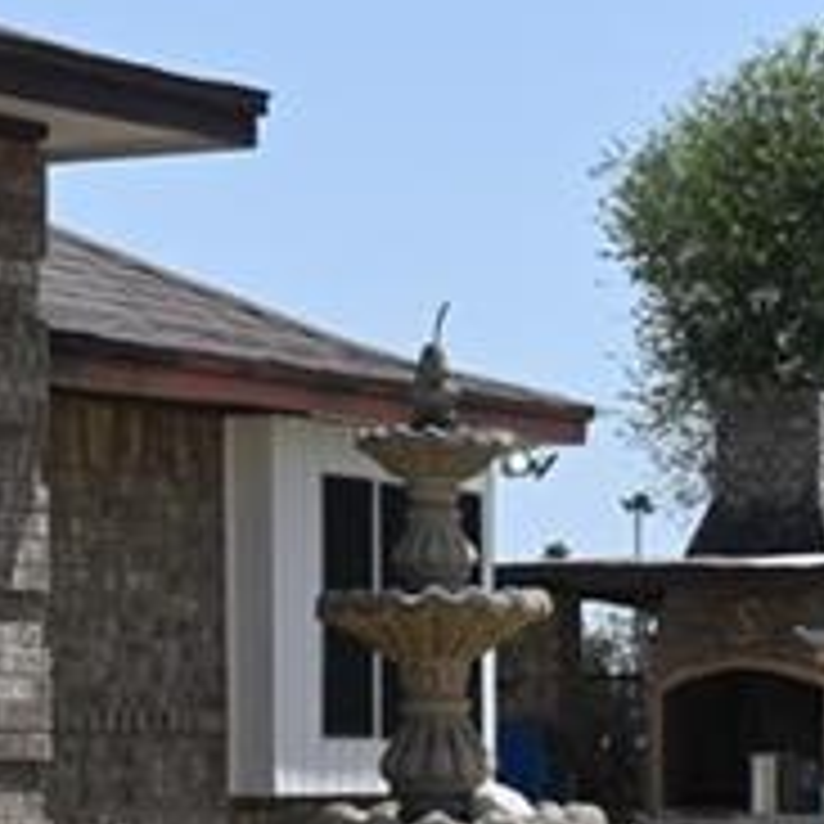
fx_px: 4126
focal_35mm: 153
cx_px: 955
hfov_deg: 11.2
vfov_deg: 11.2
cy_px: 937
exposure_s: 1/400
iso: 100
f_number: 7.1
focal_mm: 21.5
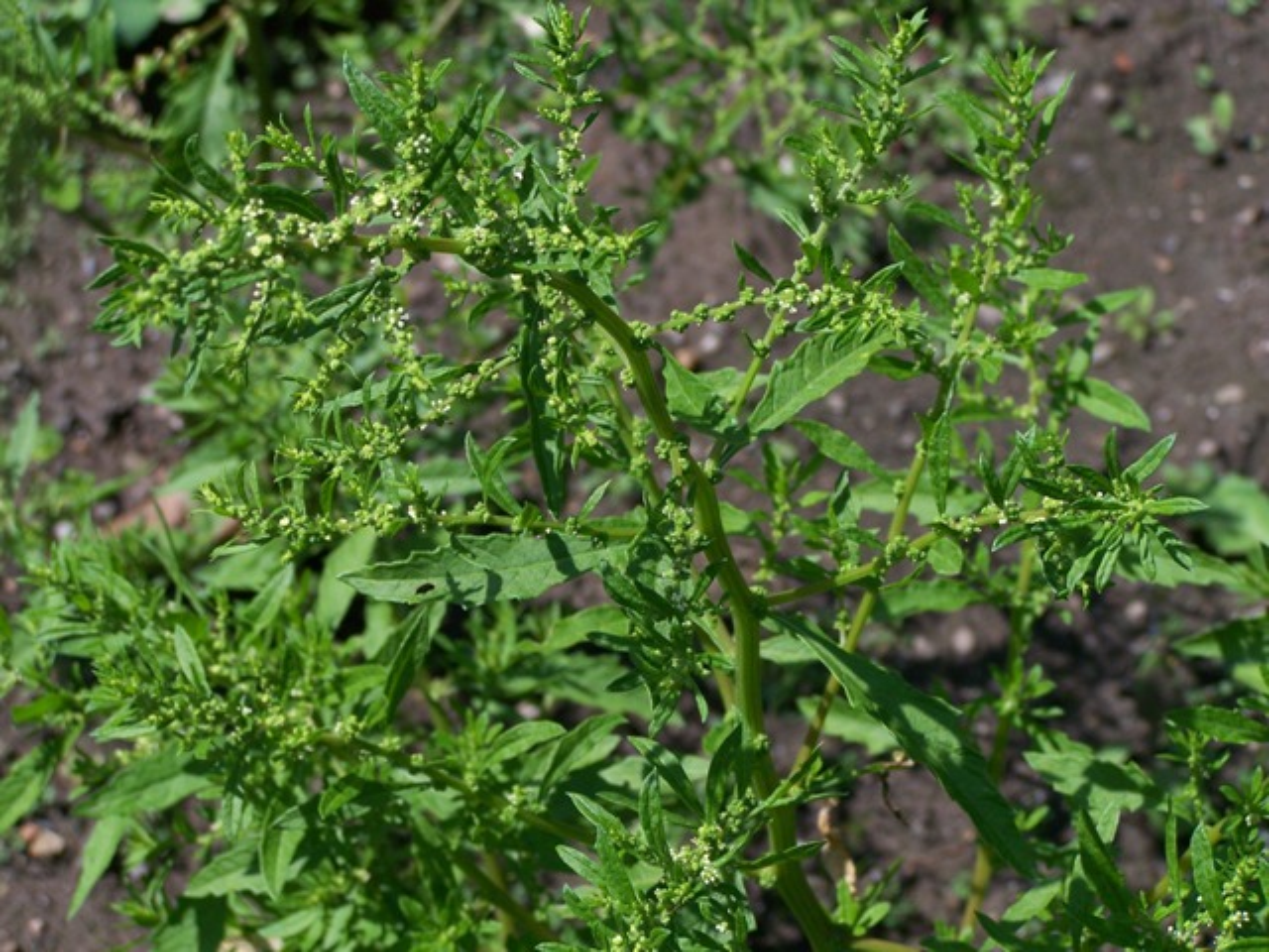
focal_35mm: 105
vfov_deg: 14.1
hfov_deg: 18.7
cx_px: 634
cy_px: 476
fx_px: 3849
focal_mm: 17.5
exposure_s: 1/800
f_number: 4.5
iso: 80
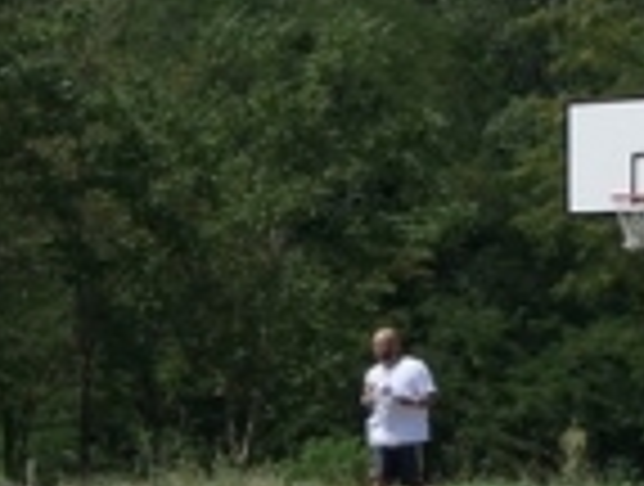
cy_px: 274
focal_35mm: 173
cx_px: -991
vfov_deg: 8.6
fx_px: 3227
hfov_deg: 9.8
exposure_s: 1/1600
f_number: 3.5
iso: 125
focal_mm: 10.4
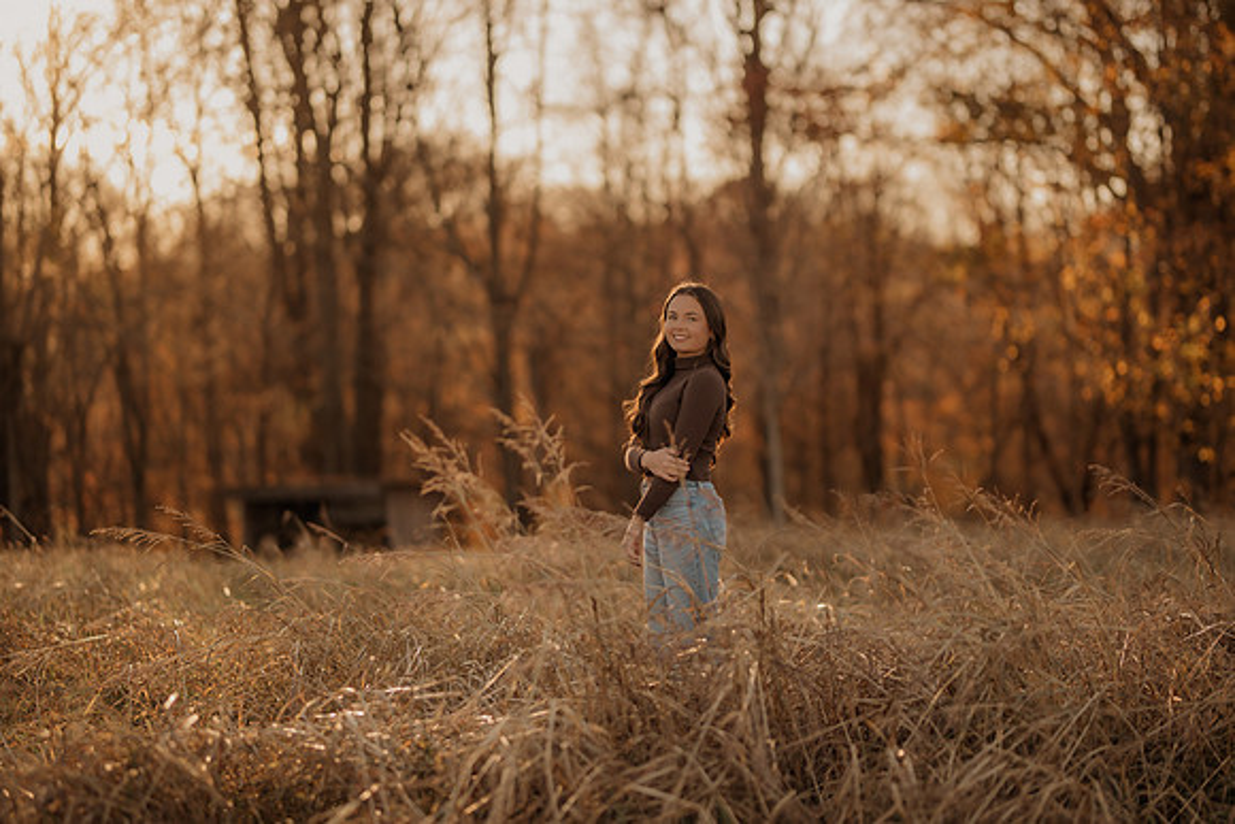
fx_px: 2917
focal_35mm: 85
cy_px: 412
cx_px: 618
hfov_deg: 23.9
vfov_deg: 16.1
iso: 200
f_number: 1.4
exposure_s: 1/1600
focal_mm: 85
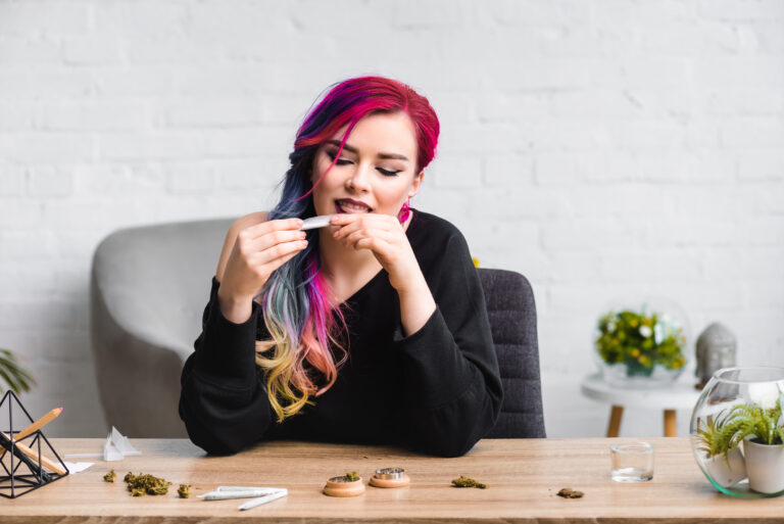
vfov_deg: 13.1
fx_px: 2288
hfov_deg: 19.4
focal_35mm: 105
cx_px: 392
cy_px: 262
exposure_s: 1/160
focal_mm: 105
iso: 200
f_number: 4
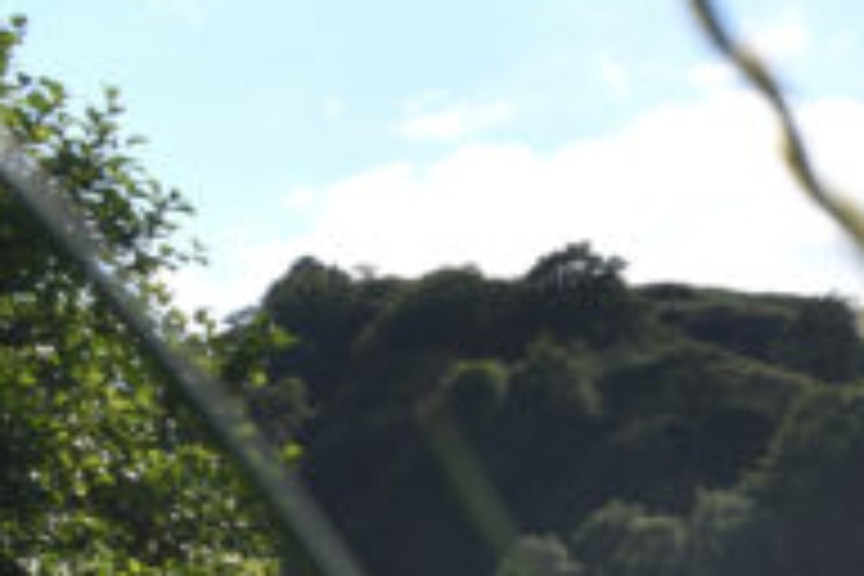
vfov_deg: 8.6
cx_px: 2151
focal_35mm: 149
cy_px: 1267
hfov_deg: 11.2
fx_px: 3576
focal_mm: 28
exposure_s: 1/160
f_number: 8
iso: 64
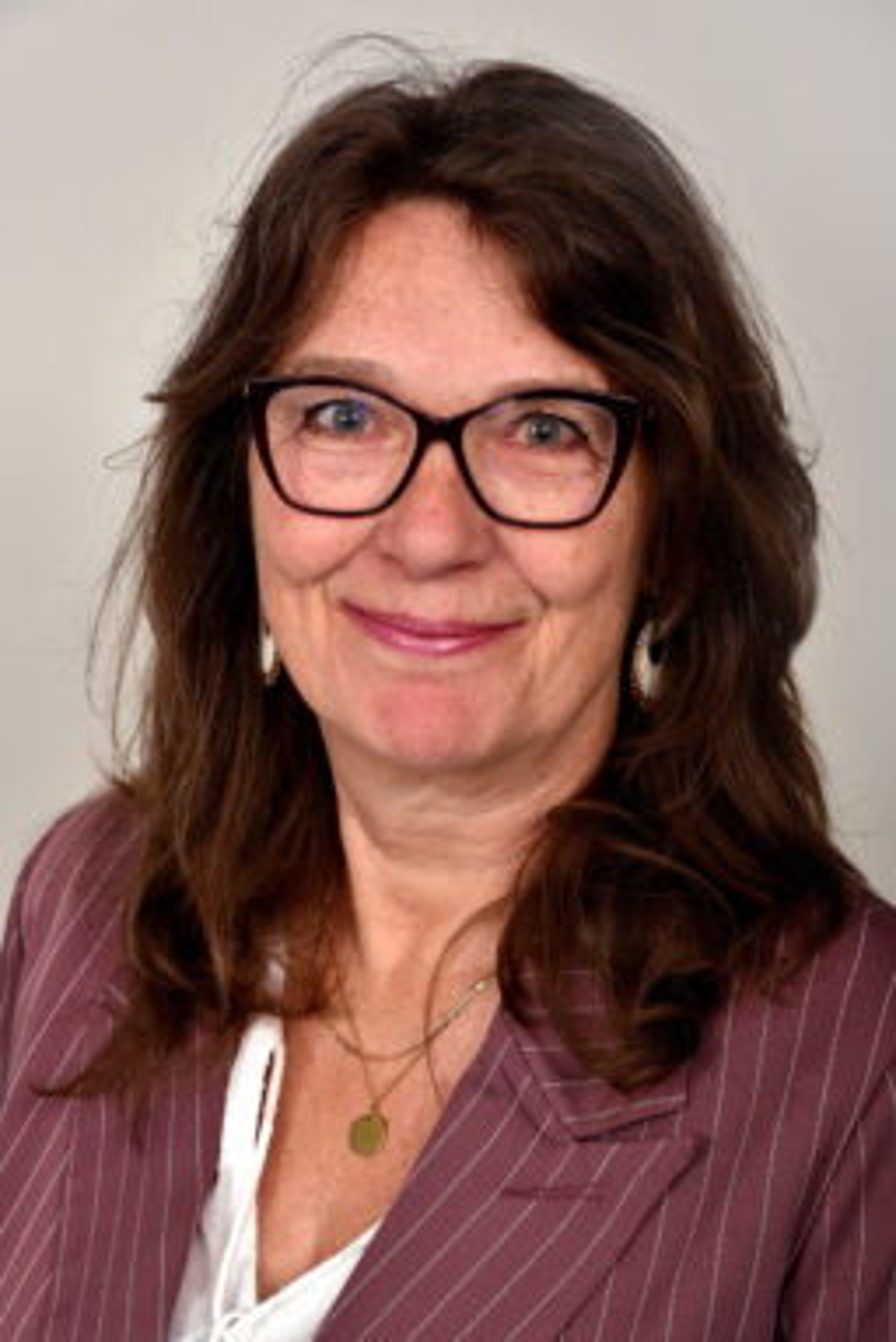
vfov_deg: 23.6
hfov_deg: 15.9
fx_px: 3205
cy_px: 671
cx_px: 448
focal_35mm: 86
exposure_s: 1/160
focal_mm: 86
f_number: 9
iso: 100
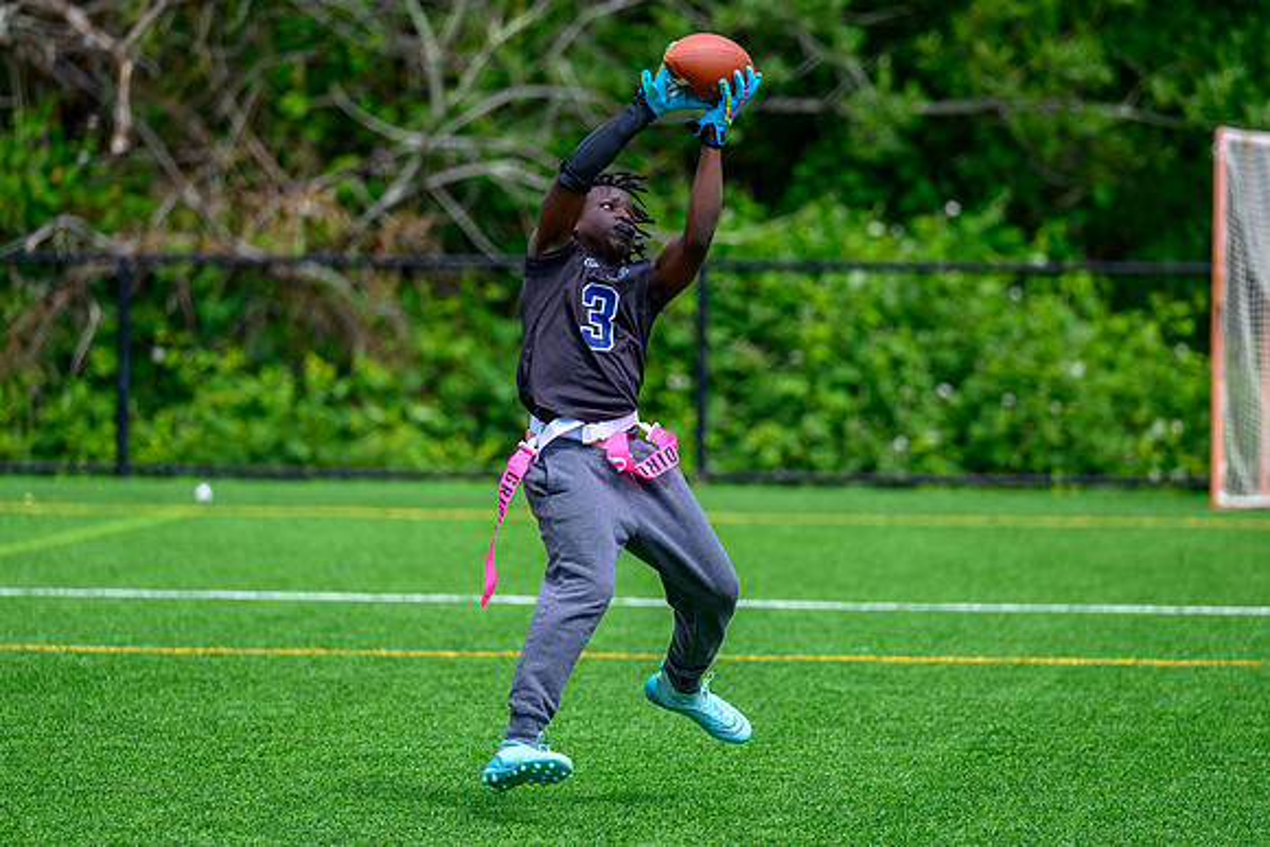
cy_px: 436
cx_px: 638
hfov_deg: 7.6
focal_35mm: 272
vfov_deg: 5.1
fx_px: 9601
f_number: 3.2
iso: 90
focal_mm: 200
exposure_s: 1/800
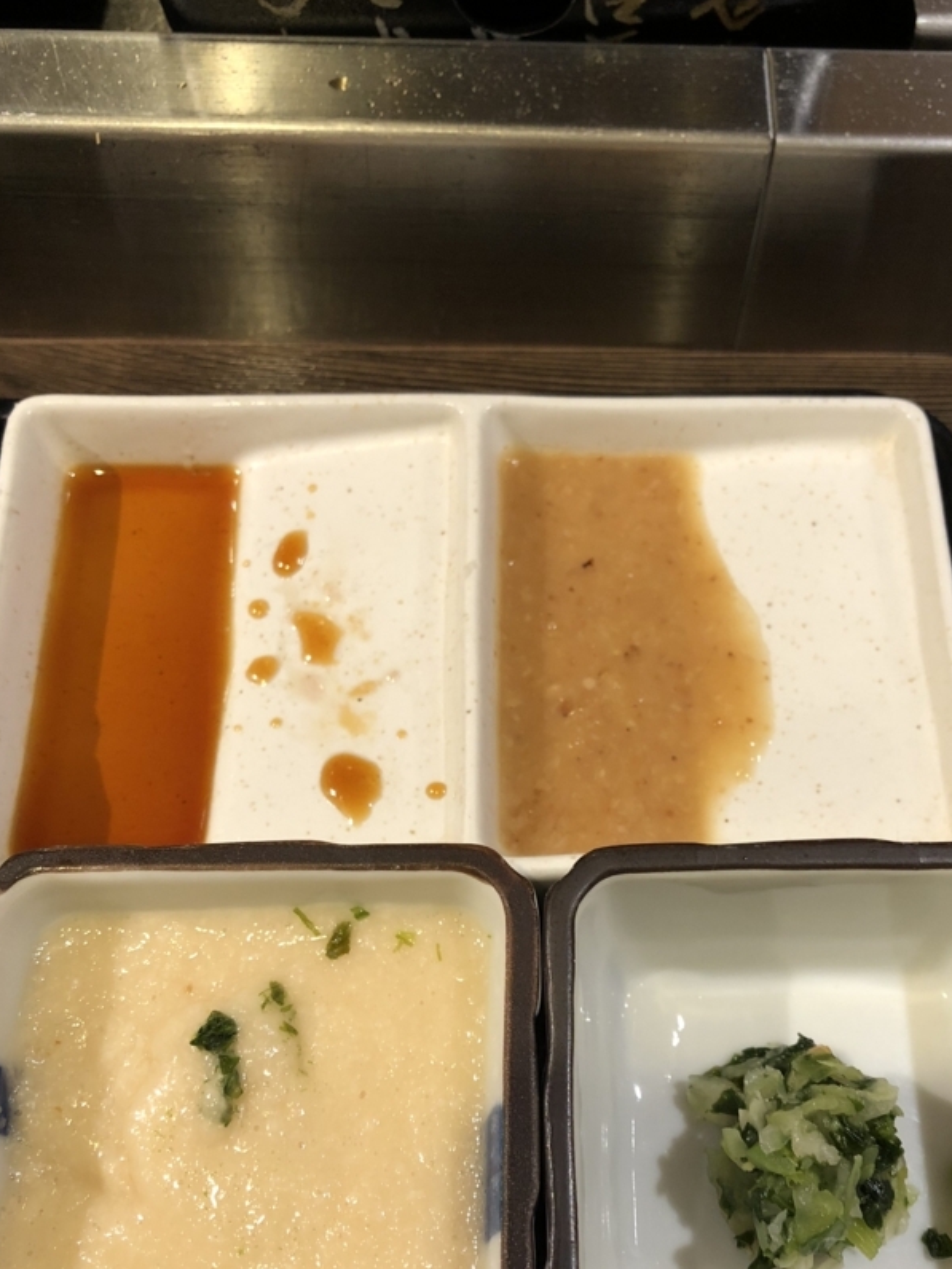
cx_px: 566
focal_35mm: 36
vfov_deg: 51.2
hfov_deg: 39.5
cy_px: 730
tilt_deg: -63.6
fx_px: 1320
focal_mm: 3.99
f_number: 1.8
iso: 40
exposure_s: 1/17
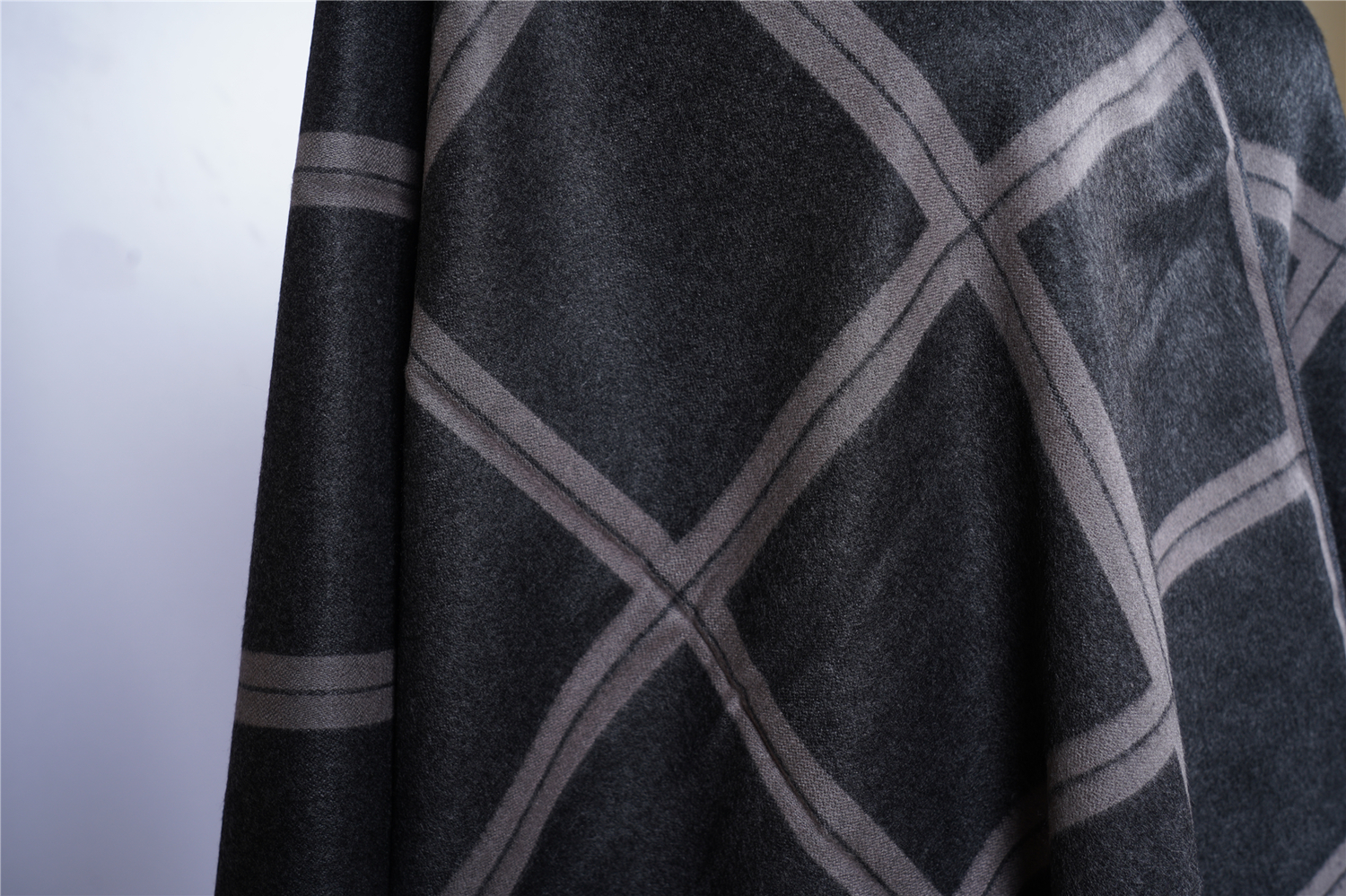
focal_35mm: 42
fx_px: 1570
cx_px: 673
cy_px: 448
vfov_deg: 31.9
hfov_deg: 46.4
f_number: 8
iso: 100
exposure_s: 1/100
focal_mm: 42
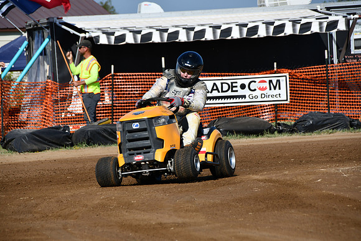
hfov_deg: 7.4
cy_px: 120
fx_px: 2778
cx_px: 180
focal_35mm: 277
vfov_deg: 5.0
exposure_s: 1/500
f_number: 8
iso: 125
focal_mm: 185
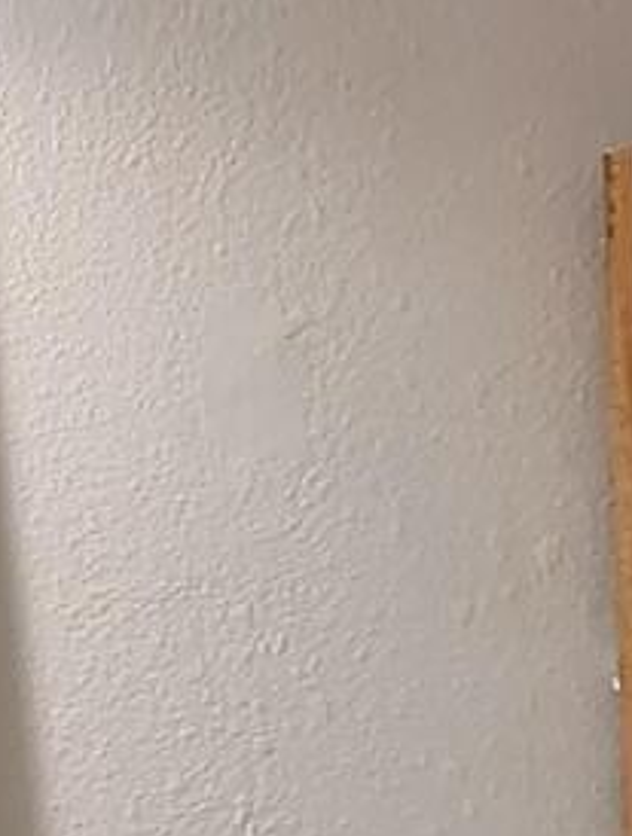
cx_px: 1087
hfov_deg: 8.3
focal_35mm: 175
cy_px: 3045
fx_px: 4240
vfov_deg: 8.2
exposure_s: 1/120
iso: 869
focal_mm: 5.56
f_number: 1.8
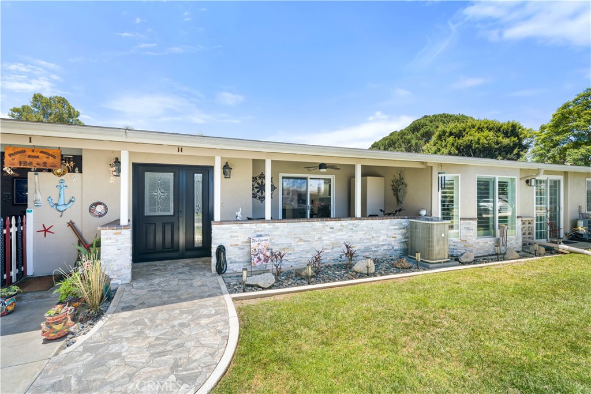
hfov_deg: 96.7
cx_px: 296
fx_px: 263
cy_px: 197
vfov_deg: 73.8
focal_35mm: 16
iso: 100
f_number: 8
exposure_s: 1/25
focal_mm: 16
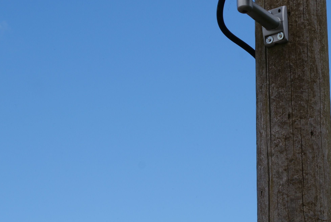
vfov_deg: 9.3
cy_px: 37
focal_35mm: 148
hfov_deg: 13.7
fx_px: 1363
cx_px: 311
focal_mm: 50
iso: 100
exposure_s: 1/125
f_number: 13
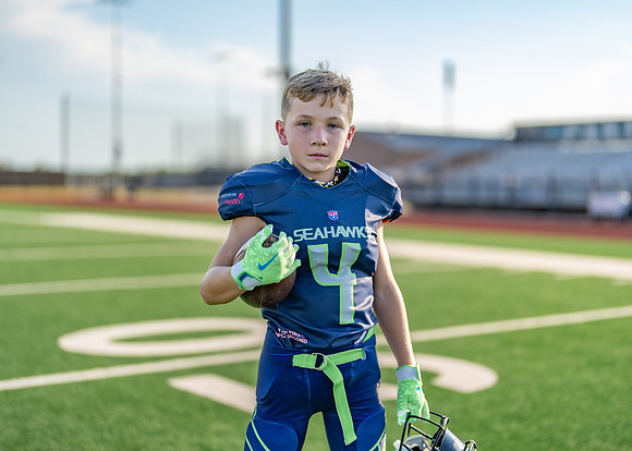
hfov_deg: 36.0
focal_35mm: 54
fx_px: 973
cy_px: 226
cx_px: 325
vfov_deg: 26.1
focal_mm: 50
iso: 100
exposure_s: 1/4000
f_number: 1.2
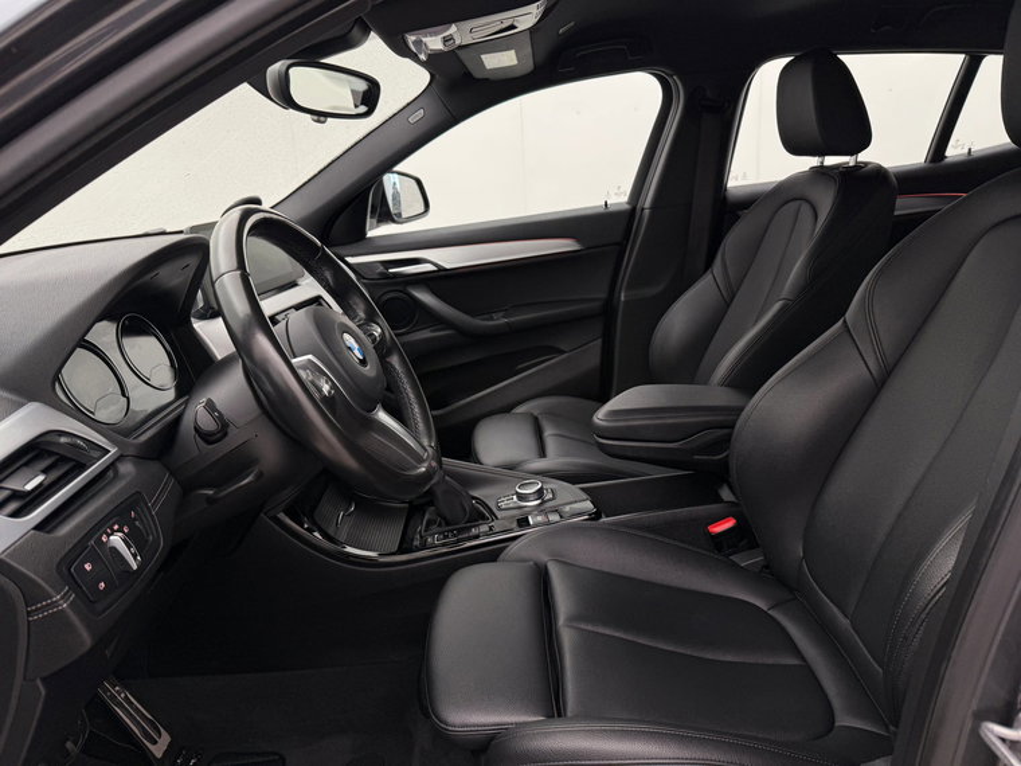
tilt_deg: -17.1
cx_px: 510
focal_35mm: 24
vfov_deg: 56.8
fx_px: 708
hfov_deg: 71.6
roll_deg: +3.0
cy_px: 383
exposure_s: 1/50
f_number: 1.78
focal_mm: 6.76
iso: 100
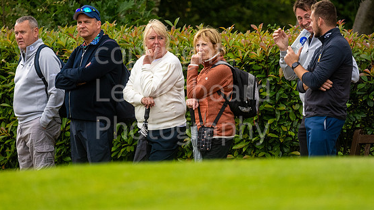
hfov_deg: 4.4
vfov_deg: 2.5
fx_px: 4899
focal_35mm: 494
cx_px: 184
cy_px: 97
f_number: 4
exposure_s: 1/2000
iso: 640
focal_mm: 300
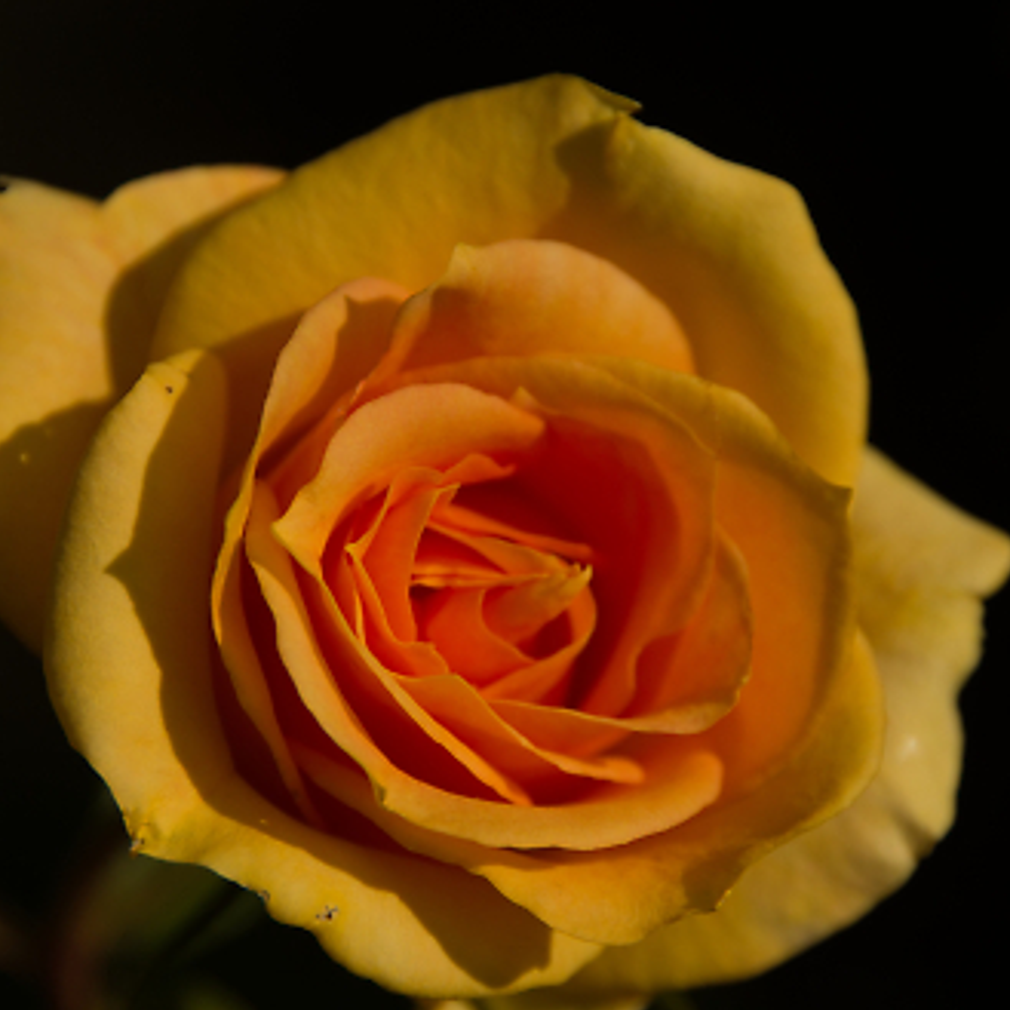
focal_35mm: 158
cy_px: 592
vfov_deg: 11.1
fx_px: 5216
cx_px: 559
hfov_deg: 11.1
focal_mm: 68
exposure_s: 1/1600
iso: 200
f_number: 4.5
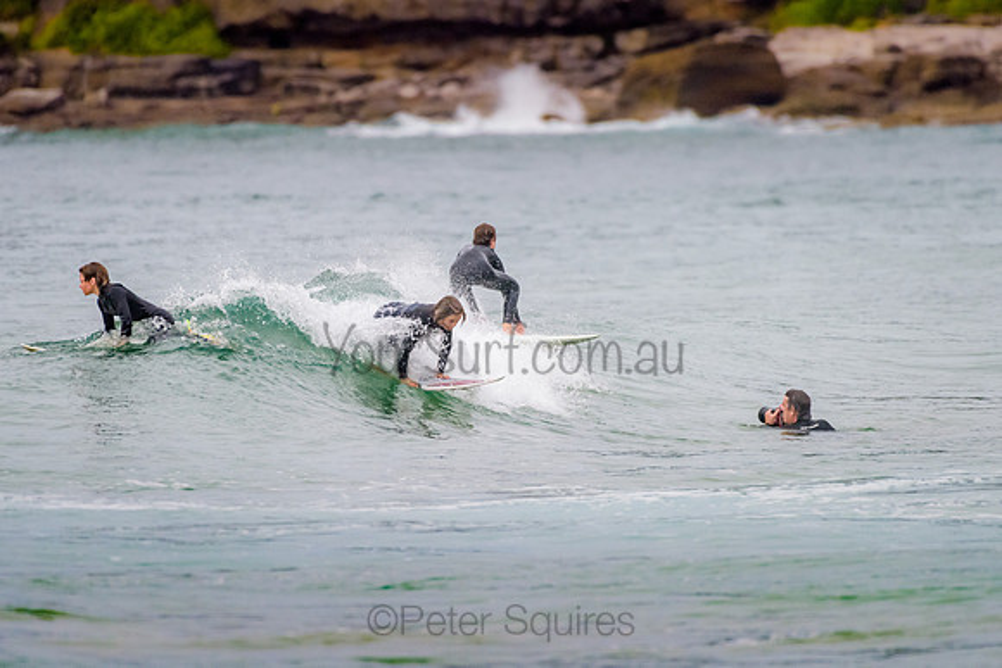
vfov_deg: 2.2
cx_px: 501
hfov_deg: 3.4
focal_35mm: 613
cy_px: 334
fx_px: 17063
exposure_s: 1/800
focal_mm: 500
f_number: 5.6
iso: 720
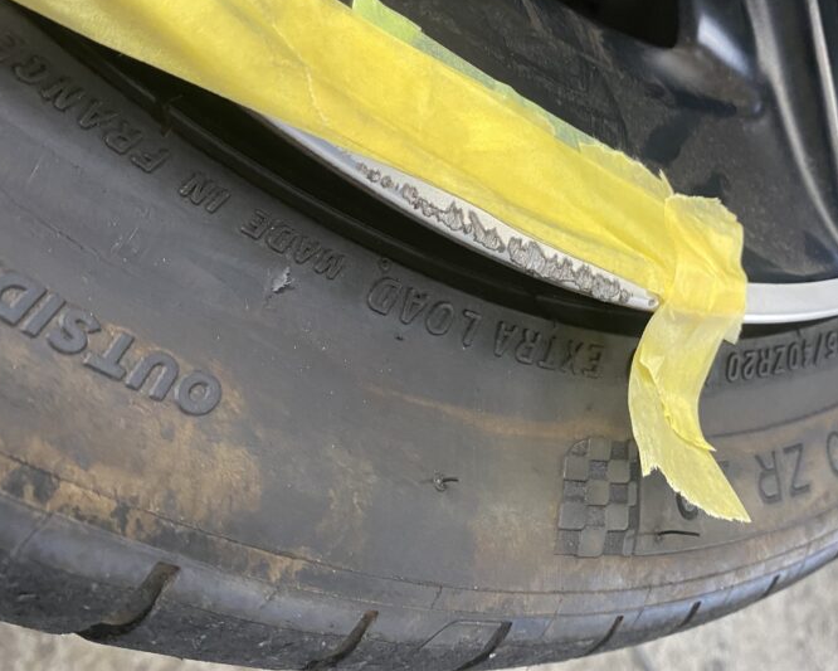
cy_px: 248
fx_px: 967
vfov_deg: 38.0
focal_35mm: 39
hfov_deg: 46.8
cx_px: 463
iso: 250
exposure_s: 1/50
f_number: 1.8
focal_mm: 4.25
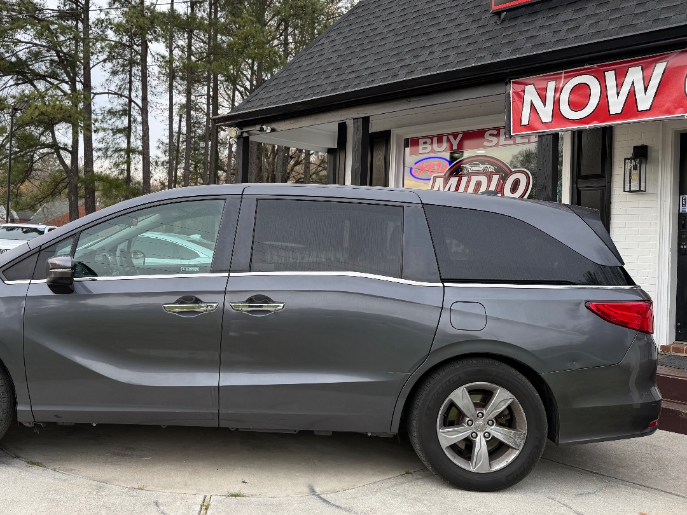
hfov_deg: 55.9
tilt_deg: +1.2
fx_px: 635
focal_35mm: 32
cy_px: 236
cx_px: 242
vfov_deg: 44.1
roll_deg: -1.8
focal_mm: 6.76
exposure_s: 1/517
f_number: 1.78
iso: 100
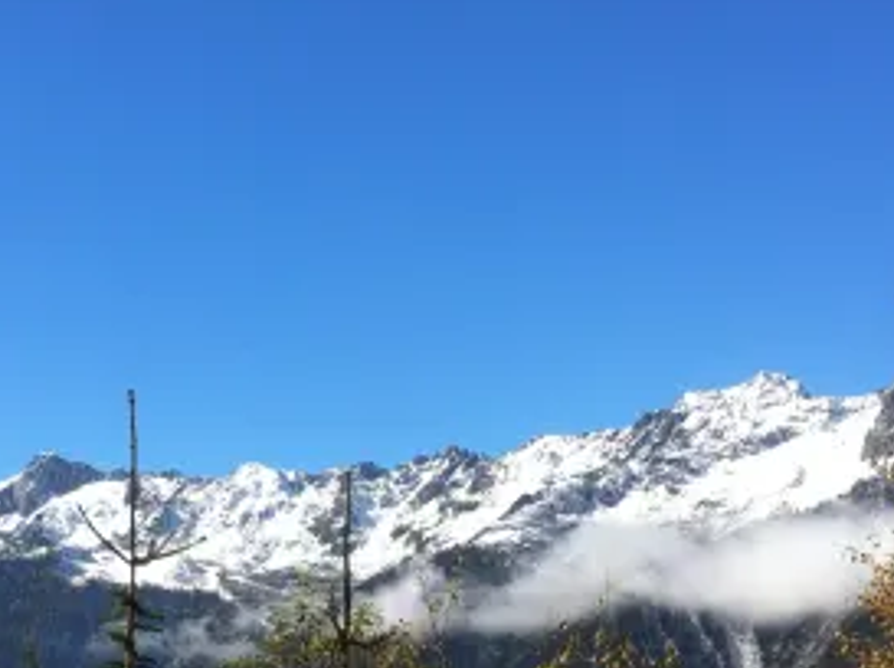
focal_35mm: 77
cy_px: 606
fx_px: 1986
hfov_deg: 25.4
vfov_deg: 18.8
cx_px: 400
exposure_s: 1/1257
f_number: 2.8
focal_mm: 3.85
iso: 80
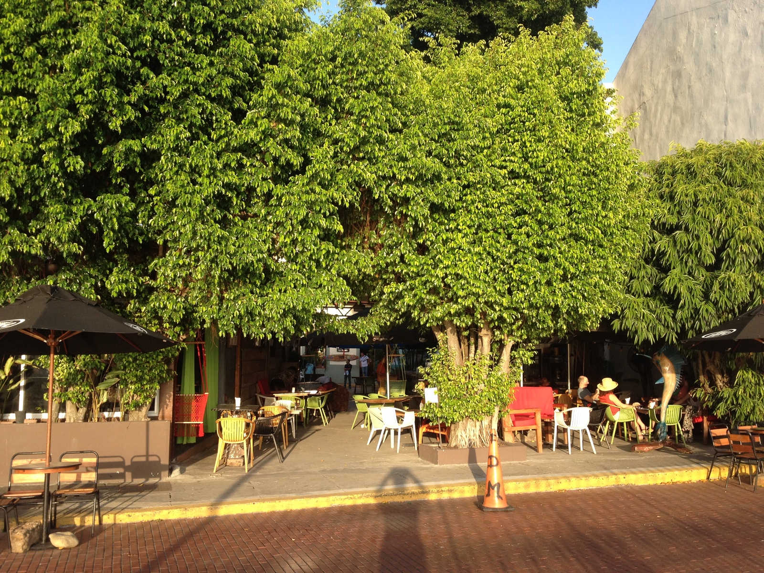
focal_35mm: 35
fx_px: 772
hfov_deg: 52.6
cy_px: 286
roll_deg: +0.3
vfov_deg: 40.7
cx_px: 382
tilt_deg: +2.6
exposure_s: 1/373
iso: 50
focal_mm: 4.28
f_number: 2.4
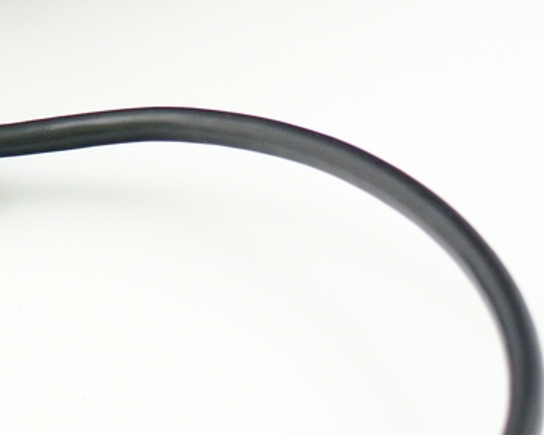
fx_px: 2496
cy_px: 95
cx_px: -2
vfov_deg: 9.9
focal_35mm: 155
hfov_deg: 12.3
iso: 400
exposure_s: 1/8
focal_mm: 18.5
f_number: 4
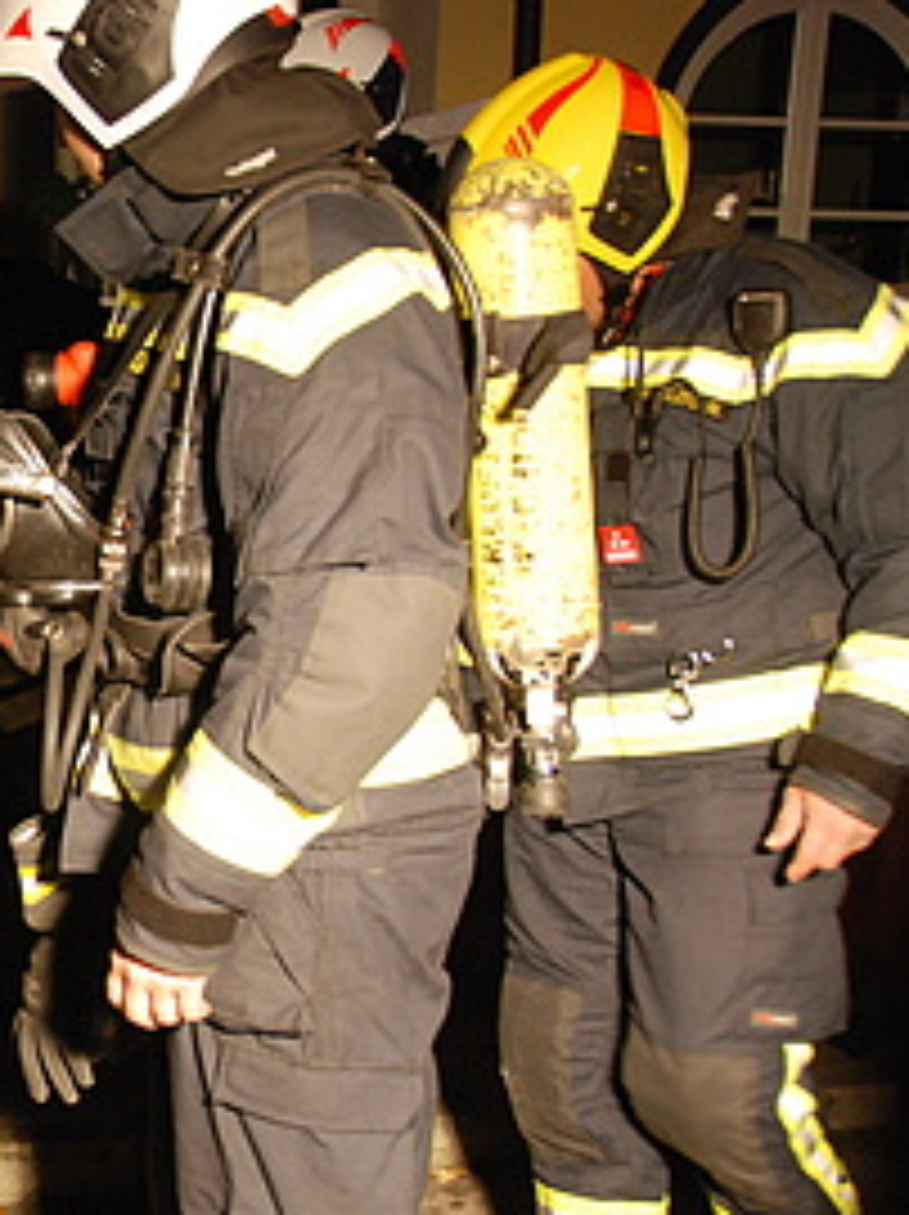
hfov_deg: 24.0
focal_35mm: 56
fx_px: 1964
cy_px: 646
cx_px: -151
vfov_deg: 34.4
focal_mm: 22
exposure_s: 1/60
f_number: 4
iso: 800
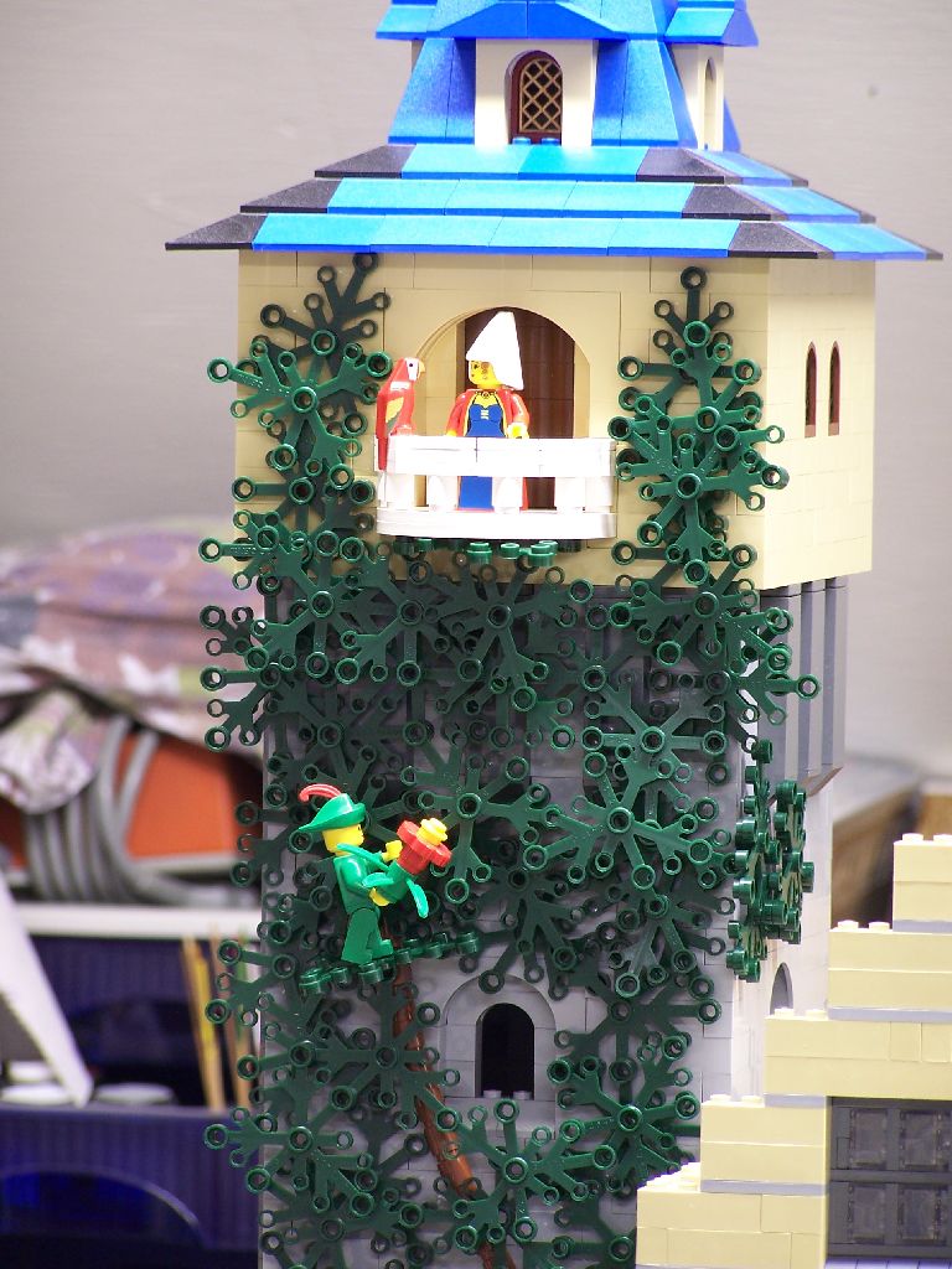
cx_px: 476
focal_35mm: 218
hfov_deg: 6.8
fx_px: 7994
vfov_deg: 9.1
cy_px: 634
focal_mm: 36.2
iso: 80
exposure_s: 1/3
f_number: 3.2
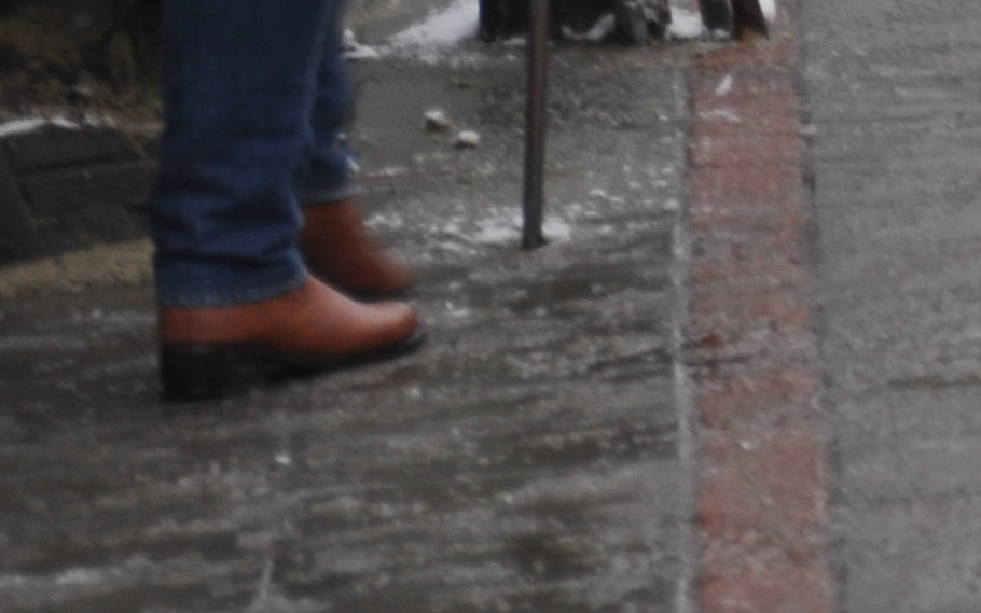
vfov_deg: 2.0
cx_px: 2019
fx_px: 17701
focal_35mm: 662
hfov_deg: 3.2
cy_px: -711
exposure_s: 1/125
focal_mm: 92
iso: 200
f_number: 5.6
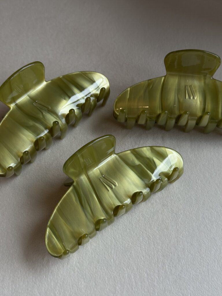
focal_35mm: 48
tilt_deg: -59.9
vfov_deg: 39.7
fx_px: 410
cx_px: 111
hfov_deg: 30.3
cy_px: 148
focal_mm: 6.76
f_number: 1.78
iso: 64
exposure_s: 1/822
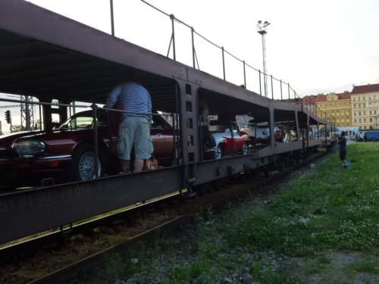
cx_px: 190
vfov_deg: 42.9
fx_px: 361
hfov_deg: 55.4
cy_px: 142
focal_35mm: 33
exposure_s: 1/80
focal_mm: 5.9
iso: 160
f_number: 3.6
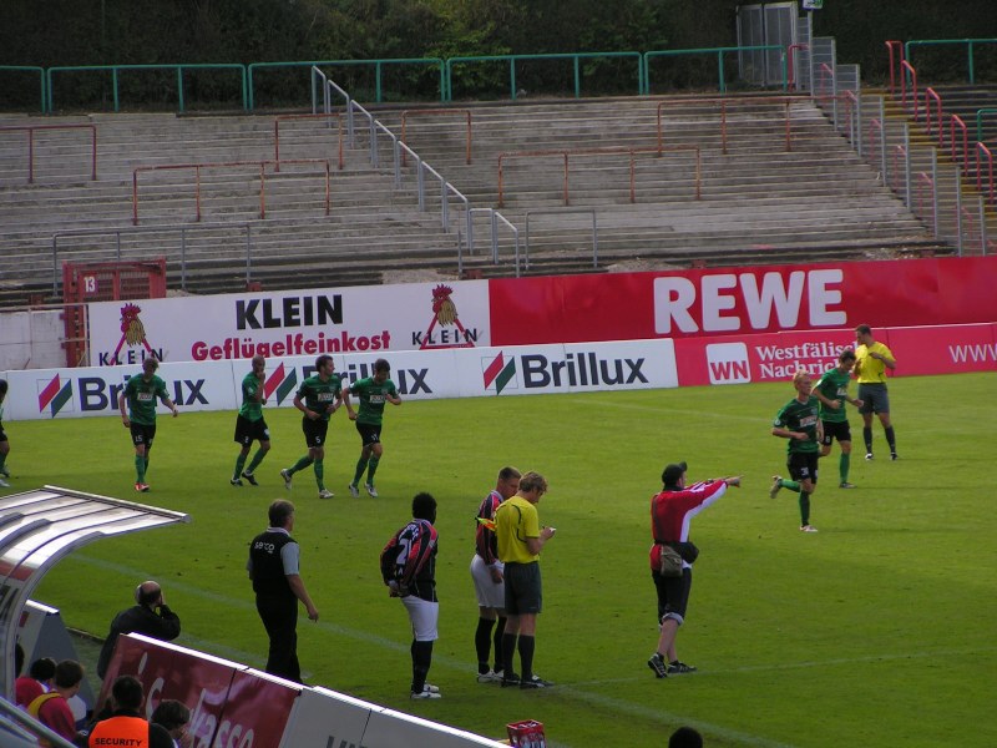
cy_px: 374
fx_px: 6221
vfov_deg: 6.9
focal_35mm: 216
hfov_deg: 9.2
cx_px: 498
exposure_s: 1/400
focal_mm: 33
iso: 50
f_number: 3.5
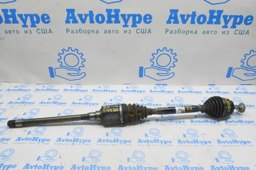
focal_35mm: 28
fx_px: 202
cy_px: 85
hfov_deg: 64.6
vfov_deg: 45.6
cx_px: 128
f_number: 20
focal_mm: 19
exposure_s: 1/20
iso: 6400
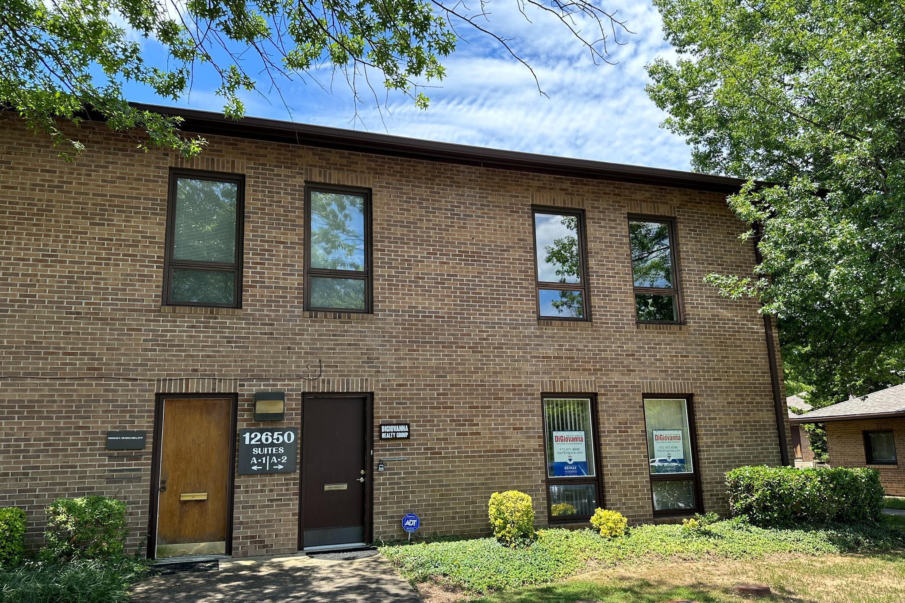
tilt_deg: +10.3
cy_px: 331
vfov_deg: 51.2
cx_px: 453
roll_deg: +1.6
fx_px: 628
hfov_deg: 71.5
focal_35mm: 25
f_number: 1.78
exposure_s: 1/1198
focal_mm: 6.86
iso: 80
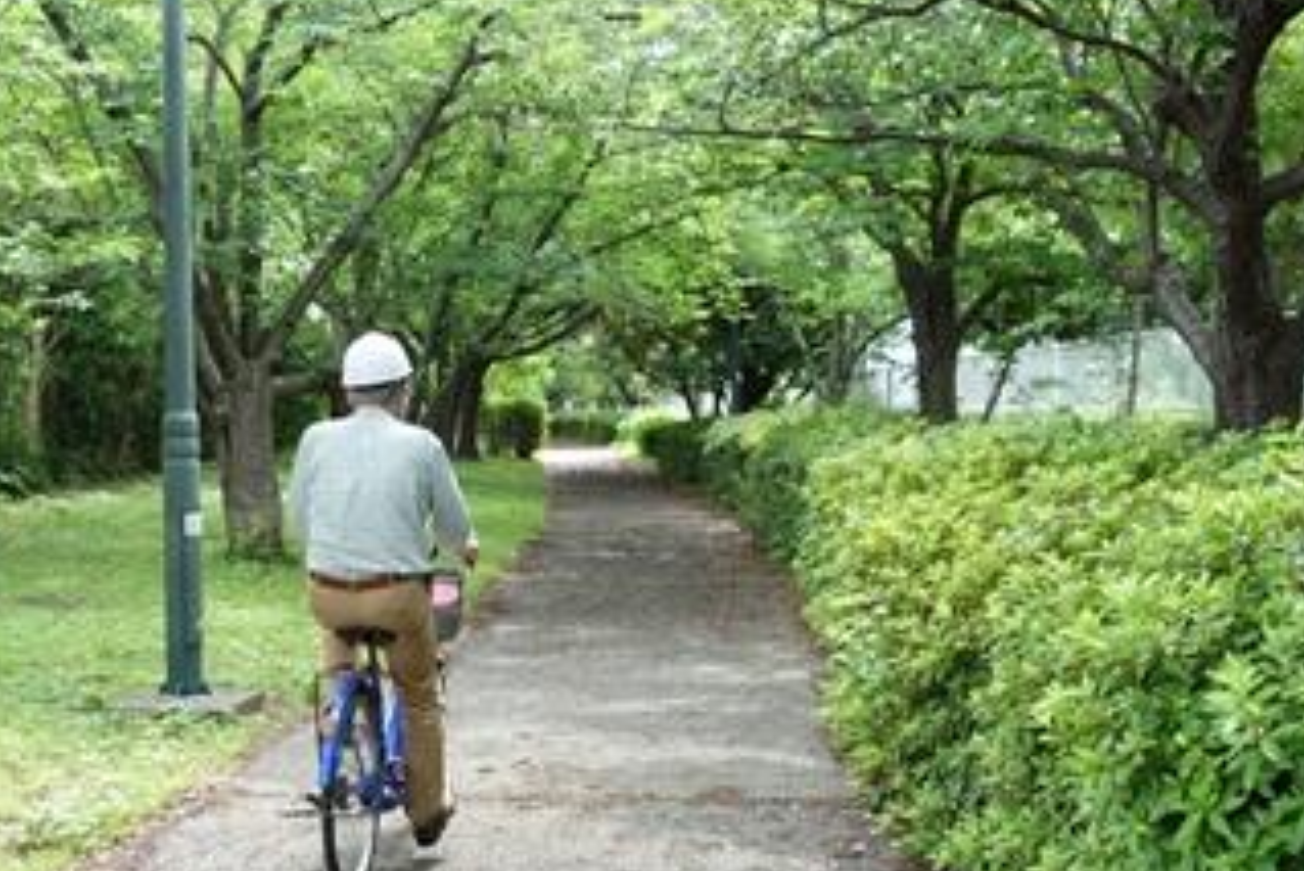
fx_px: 1812
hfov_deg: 39.5
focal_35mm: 50
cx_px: 552
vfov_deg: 27.0
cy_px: 511
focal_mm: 14.2
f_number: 3.5
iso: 125
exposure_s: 1/100
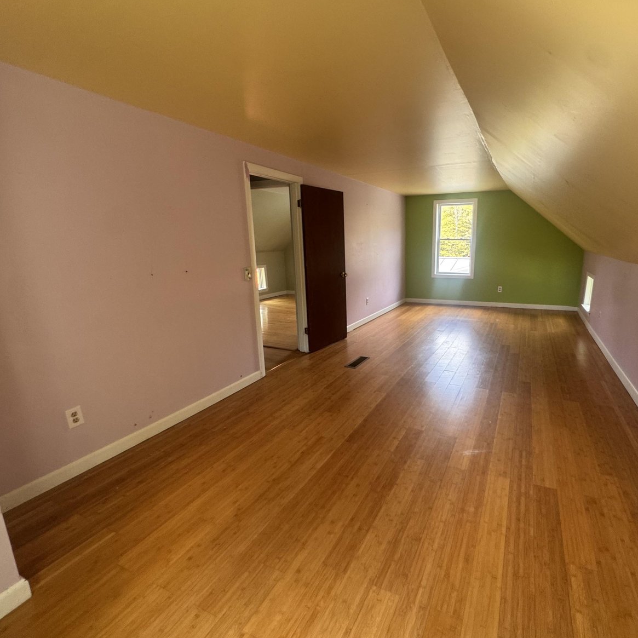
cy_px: 314
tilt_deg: -13.9
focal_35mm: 17
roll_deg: +0.0
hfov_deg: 83.1
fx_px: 354
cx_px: 377
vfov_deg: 84.0
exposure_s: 1/99
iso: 160
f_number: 2.2
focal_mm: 2.22
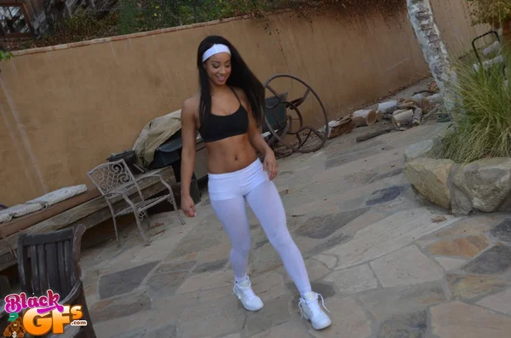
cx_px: 256
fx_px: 552
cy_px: 169
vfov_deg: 34.0
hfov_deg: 49.7
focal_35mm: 39
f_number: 5.6
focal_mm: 26
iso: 110
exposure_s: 1/125
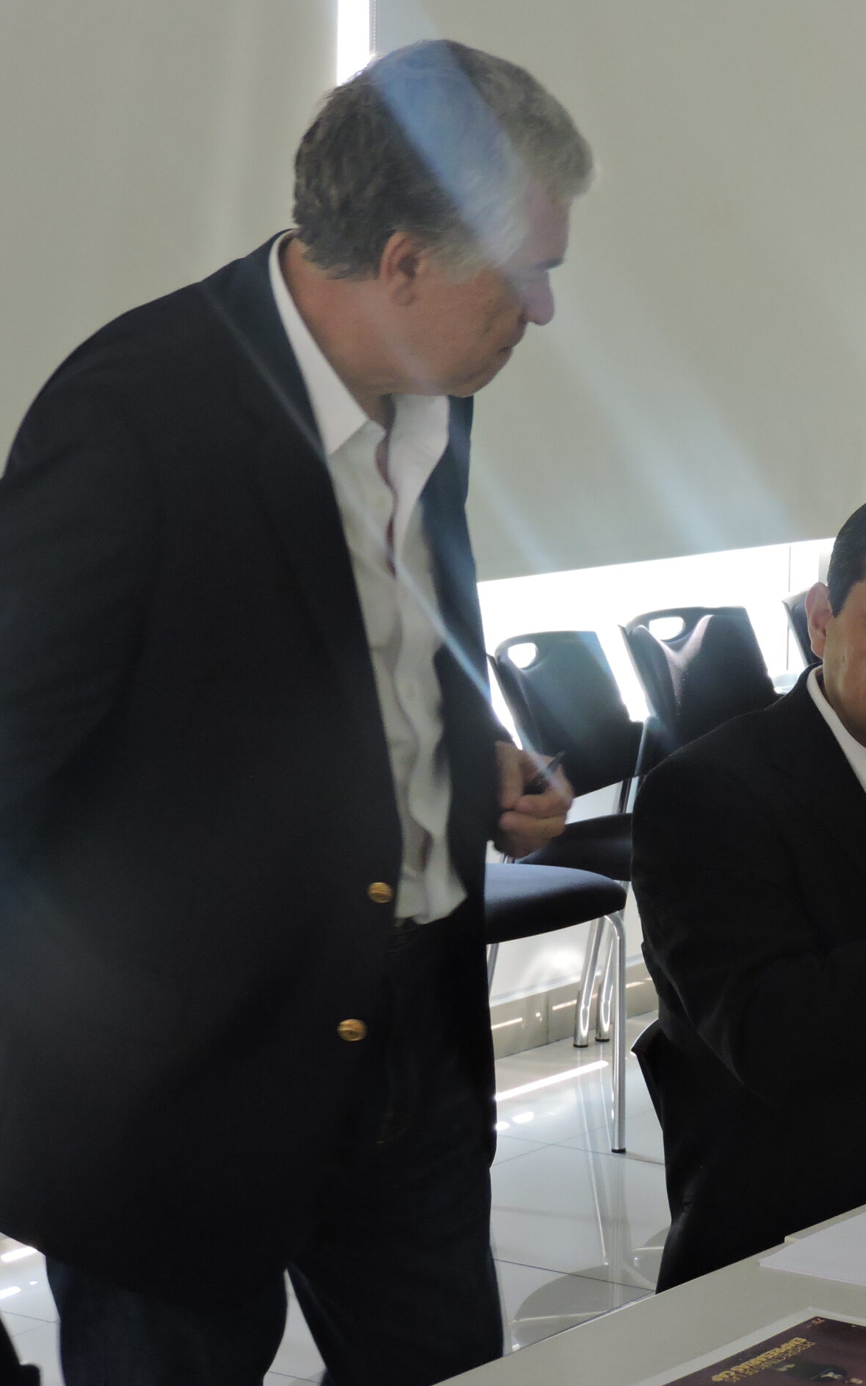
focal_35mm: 101
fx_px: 3815
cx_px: 883
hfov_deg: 12.8
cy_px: 687
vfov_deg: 20.6
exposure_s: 1/30
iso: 400
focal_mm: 12.5
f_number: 3.9
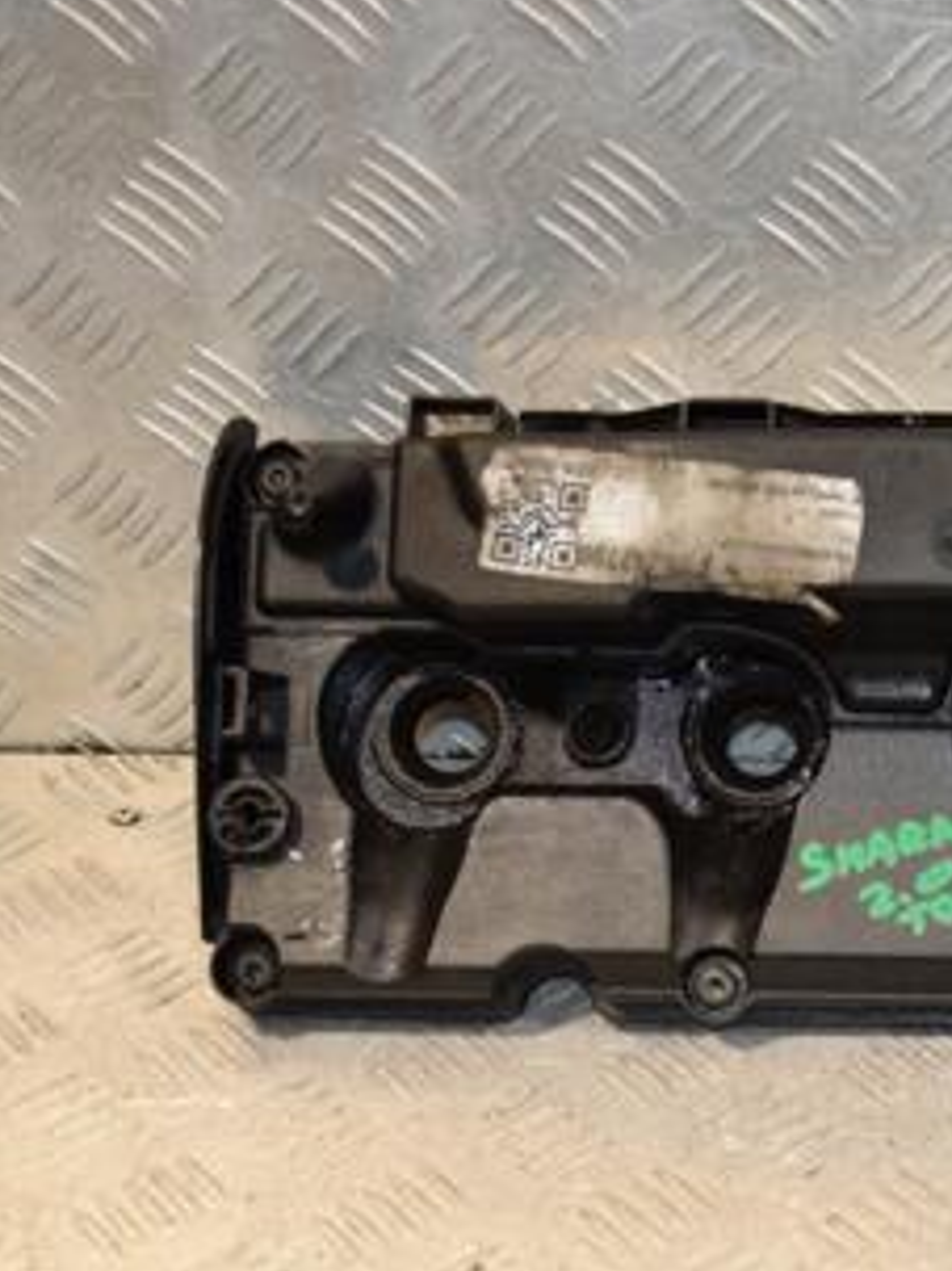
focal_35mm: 97
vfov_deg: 20.2
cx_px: 977
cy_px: 705
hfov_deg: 14.9
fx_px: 3559
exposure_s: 1/200
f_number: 5
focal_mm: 34
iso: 800
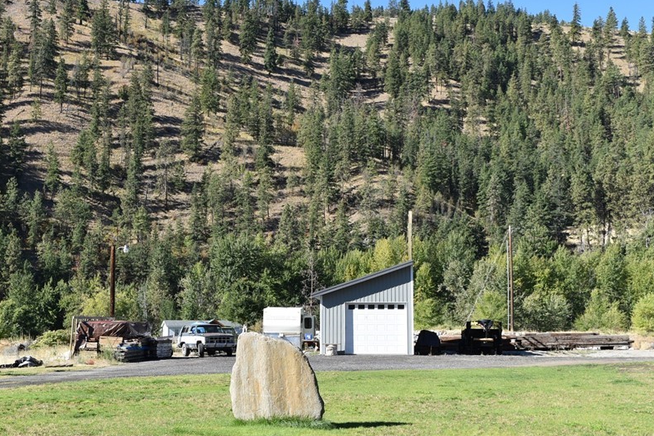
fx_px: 981
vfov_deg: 25.0
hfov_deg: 36.8
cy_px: 245
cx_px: 289
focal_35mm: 54
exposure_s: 1/320
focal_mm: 26
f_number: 9
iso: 200
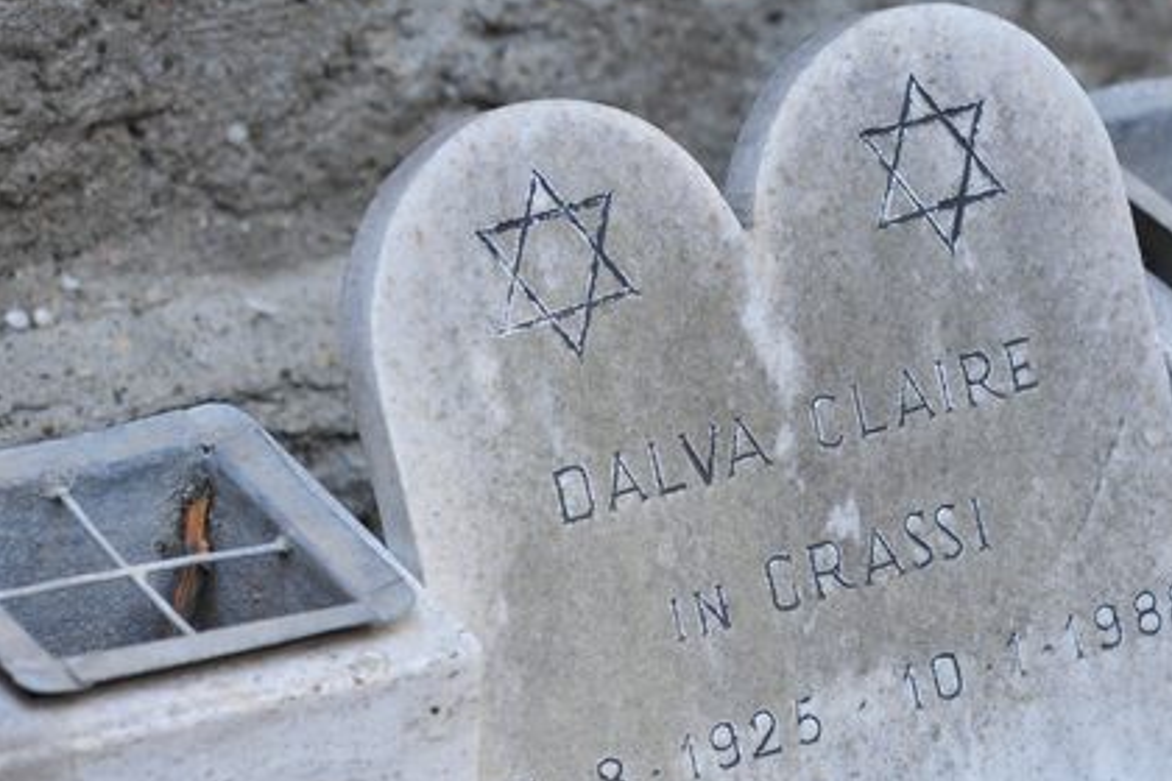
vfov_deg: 6.2
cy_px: 558
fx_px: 7194
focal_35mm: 221
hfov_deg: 9.3
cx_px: 843
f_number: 5
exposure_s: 1/320
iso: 500
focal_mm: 145
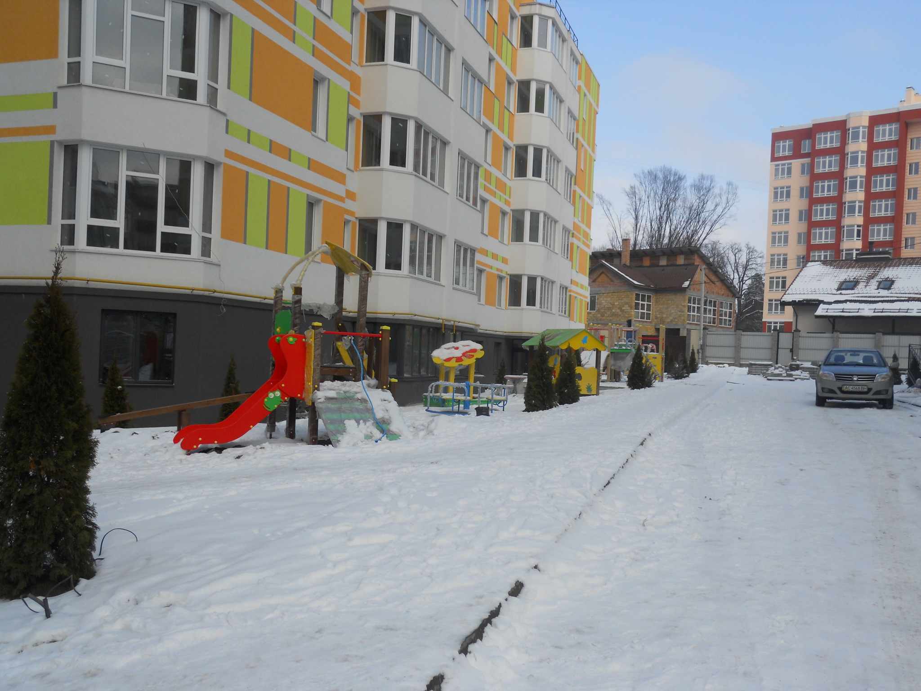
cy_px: 346
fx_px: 851
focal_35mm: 32
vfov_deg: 44.2
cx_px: 460
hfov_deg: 56.8
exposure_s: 1/1000
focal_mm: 5.7
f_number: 2.8
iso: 80
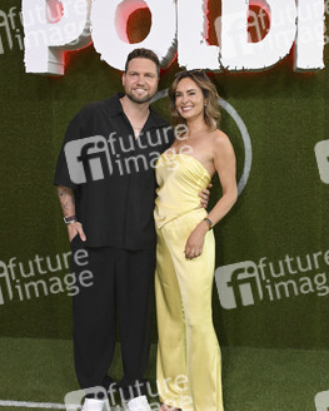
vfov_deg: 45.7
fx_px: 486
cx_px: 165
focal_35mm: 40
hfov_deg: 37.4
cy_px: 217
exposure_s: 1/250
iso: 800
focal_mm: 35
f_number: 4
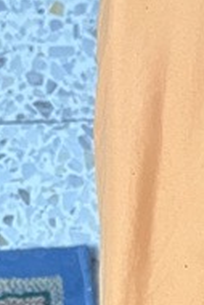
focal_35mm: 142
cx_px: 528
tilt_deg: -85.5
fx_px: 1205
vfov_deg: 11.8
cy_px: 726
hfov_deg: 8.6
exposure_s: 1/25
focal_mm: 5.7
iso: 640
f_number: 1.5
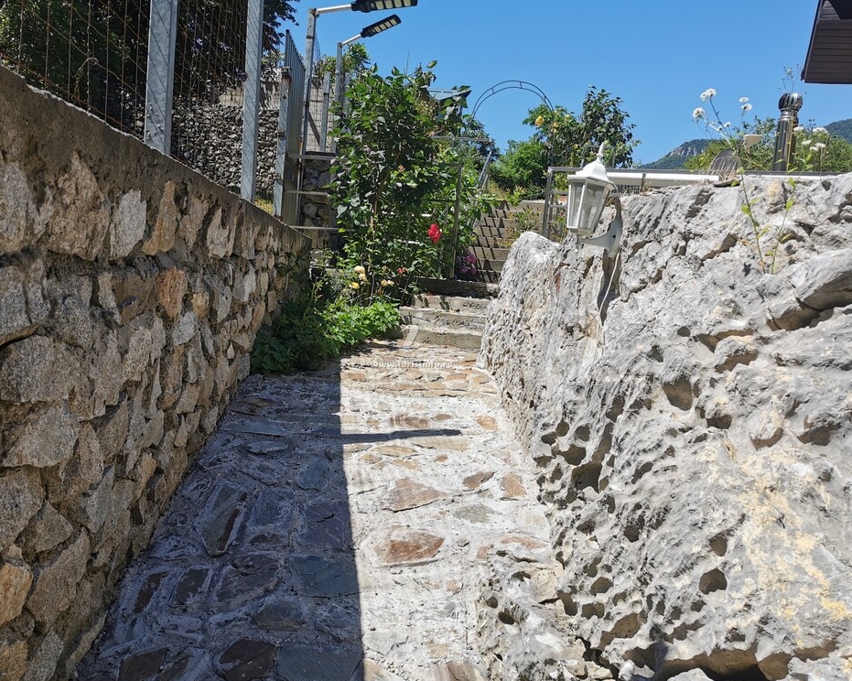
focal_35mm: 29
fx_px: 731
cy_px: 349
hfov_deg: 60.5
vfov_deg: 49.9
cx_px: 422
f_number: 1.6
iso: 50
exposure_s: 1/3937
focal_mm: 5.56
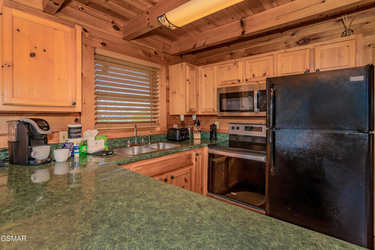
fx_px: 167
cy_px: 125
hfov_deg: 96.7
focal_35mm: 16
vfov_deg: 73.7
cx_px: 188
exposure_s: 1/200
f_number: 9
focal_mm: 16
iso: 1000
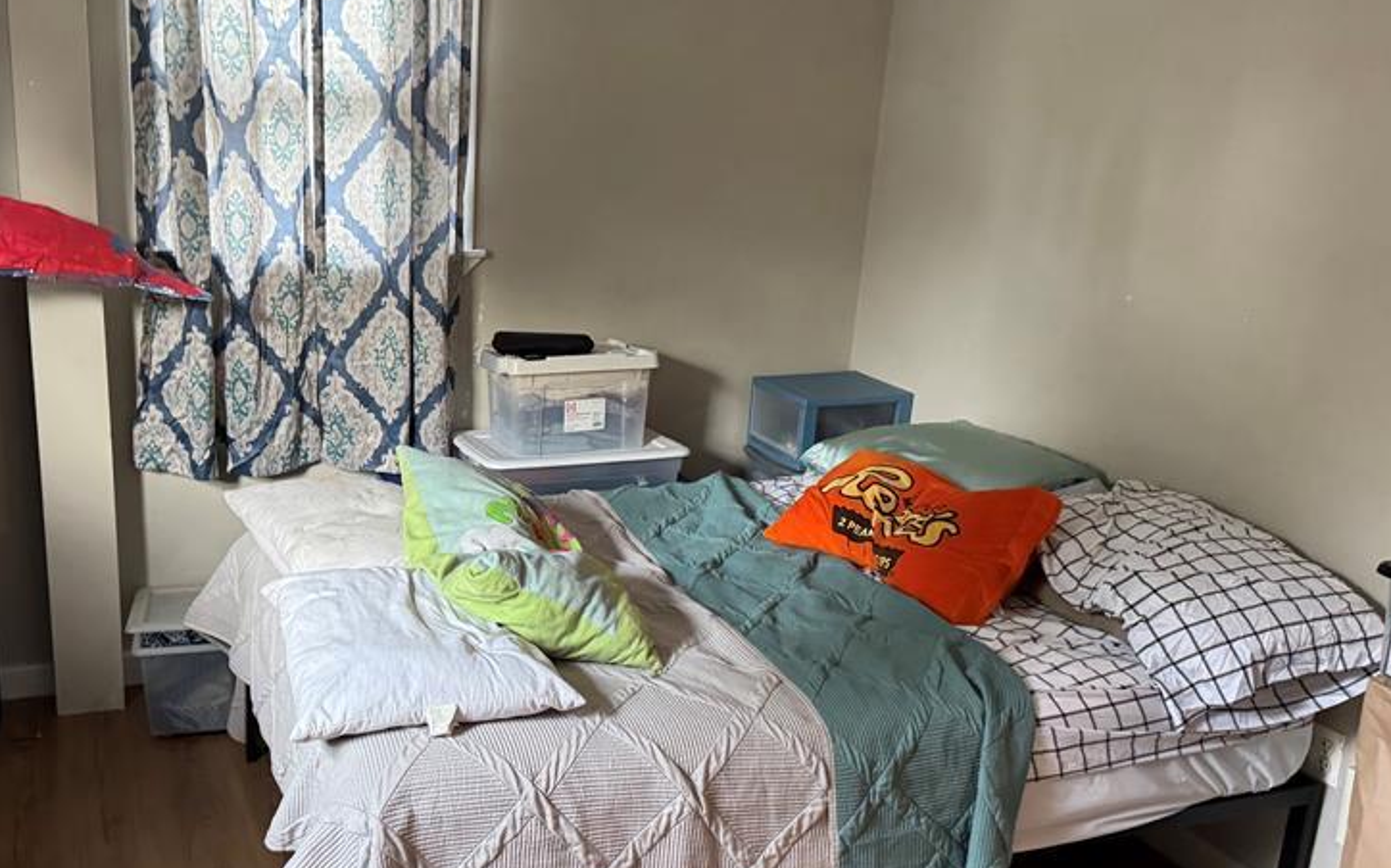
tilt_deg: -17.0
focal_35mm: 36
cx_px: 549
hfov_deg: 53.6
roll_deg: -3.1
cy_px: 492
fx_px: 1364
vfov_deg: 35.3
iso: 640
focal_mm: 6.76
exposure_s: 1/60
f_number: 1.78
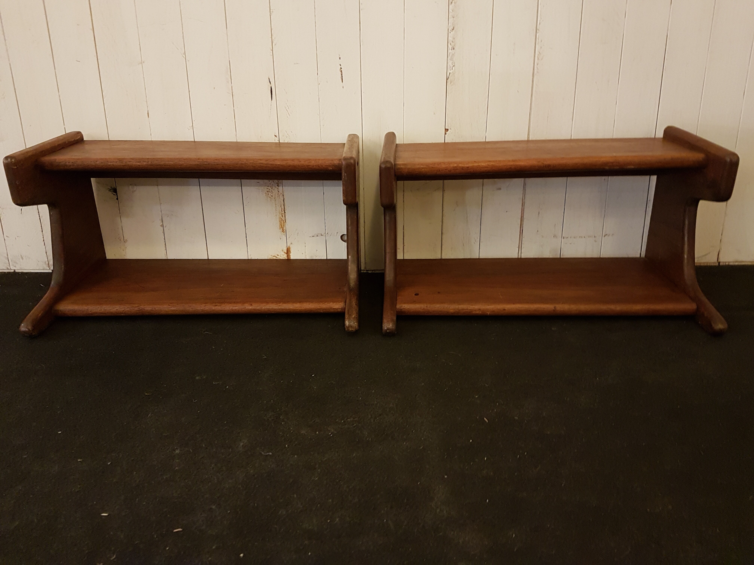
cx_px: 377
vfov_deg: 53.1
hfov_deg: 67.3
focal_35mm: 26
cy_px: 282
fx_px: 566
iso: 200
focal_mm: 4.2
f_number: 1.7
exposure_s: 1/10
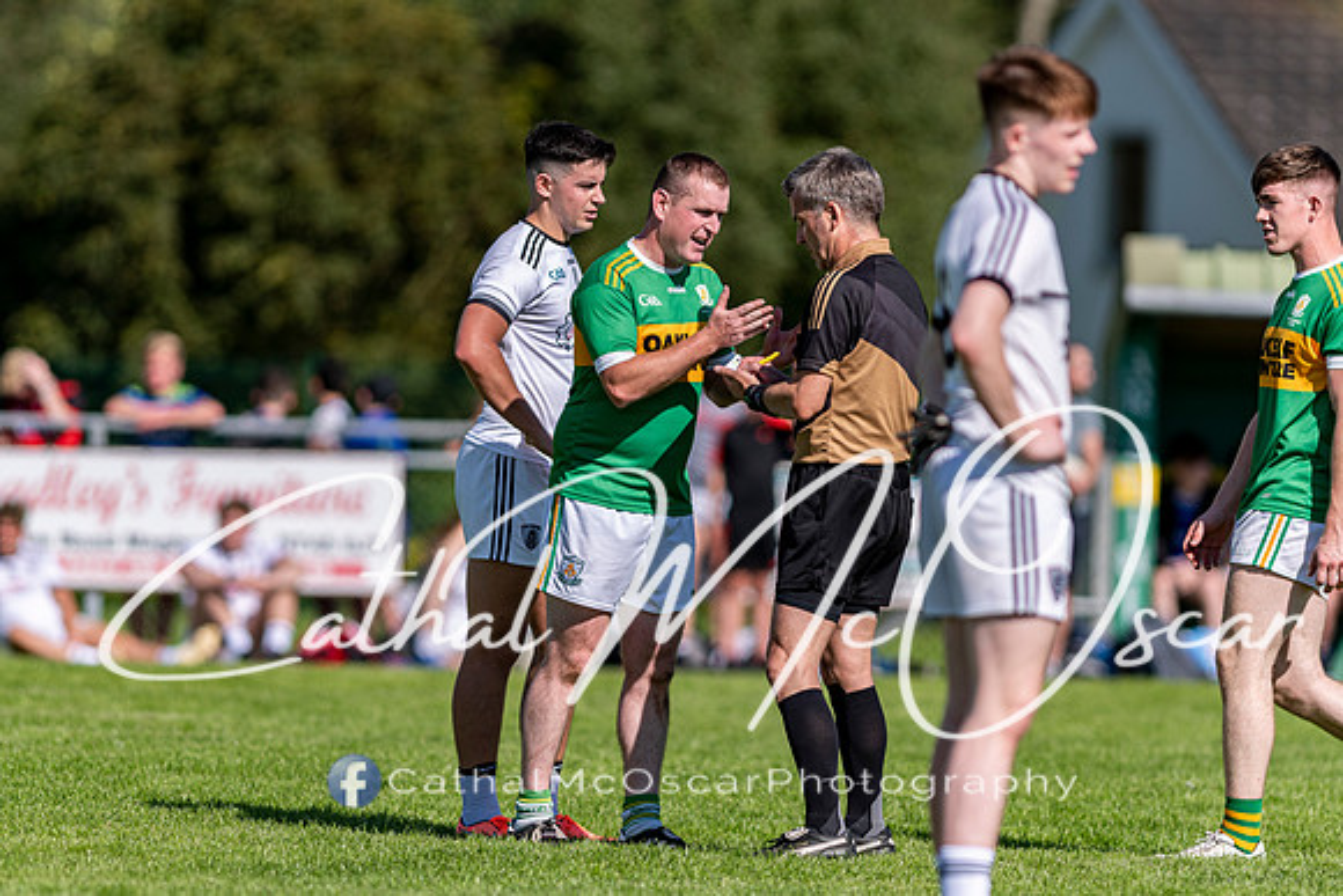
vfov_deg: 3.0
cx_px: 672
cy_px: 448
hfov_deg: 4.5
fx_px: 16958
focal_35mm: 454
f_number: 2.8
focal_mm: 300
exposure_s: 1/2500
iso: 100
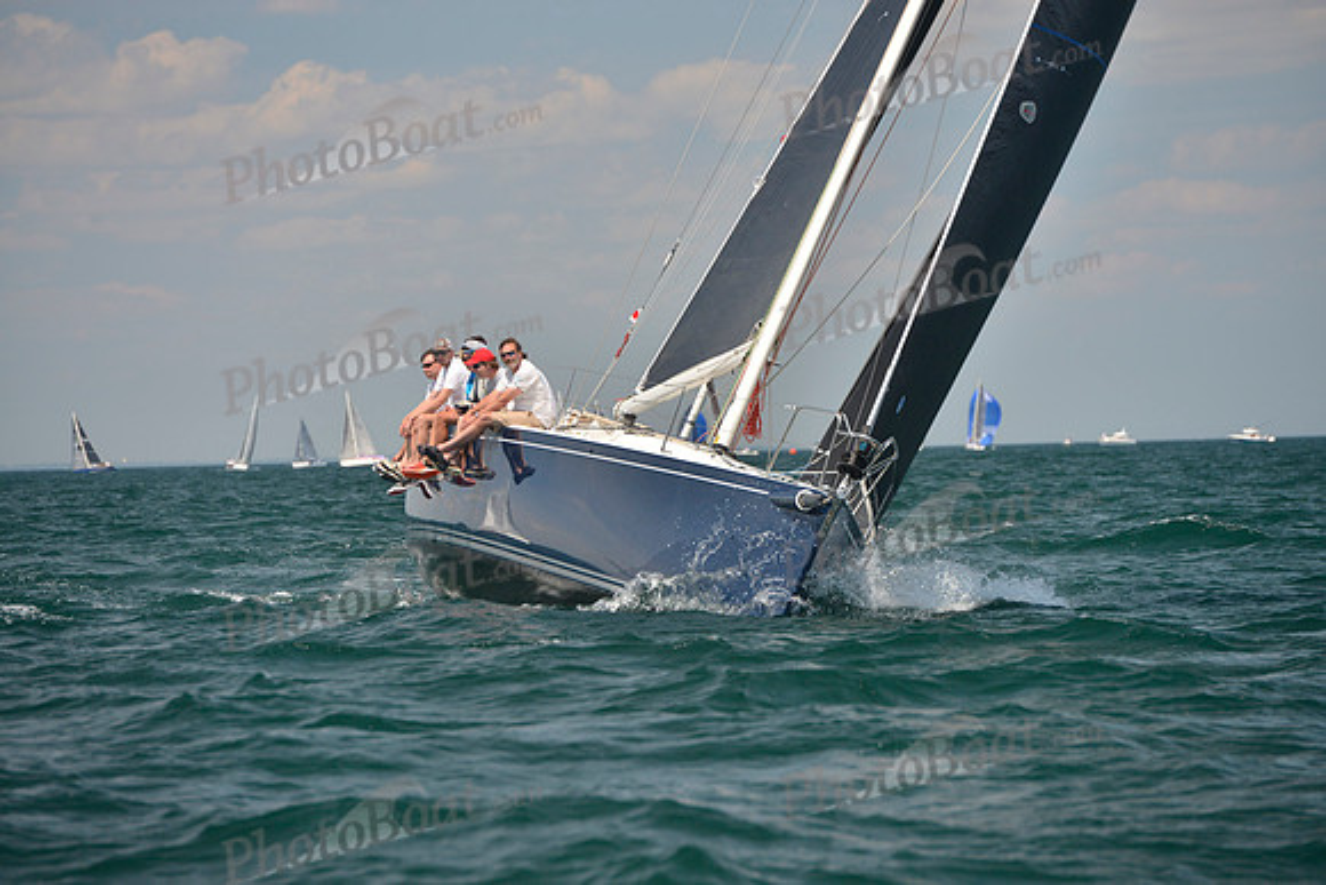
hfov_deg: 10.3
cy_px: 442
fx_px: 7368
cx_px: 663
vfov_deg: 6.9
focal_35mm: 200
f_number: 6.3
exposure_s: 1/800
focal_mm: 200
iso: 400
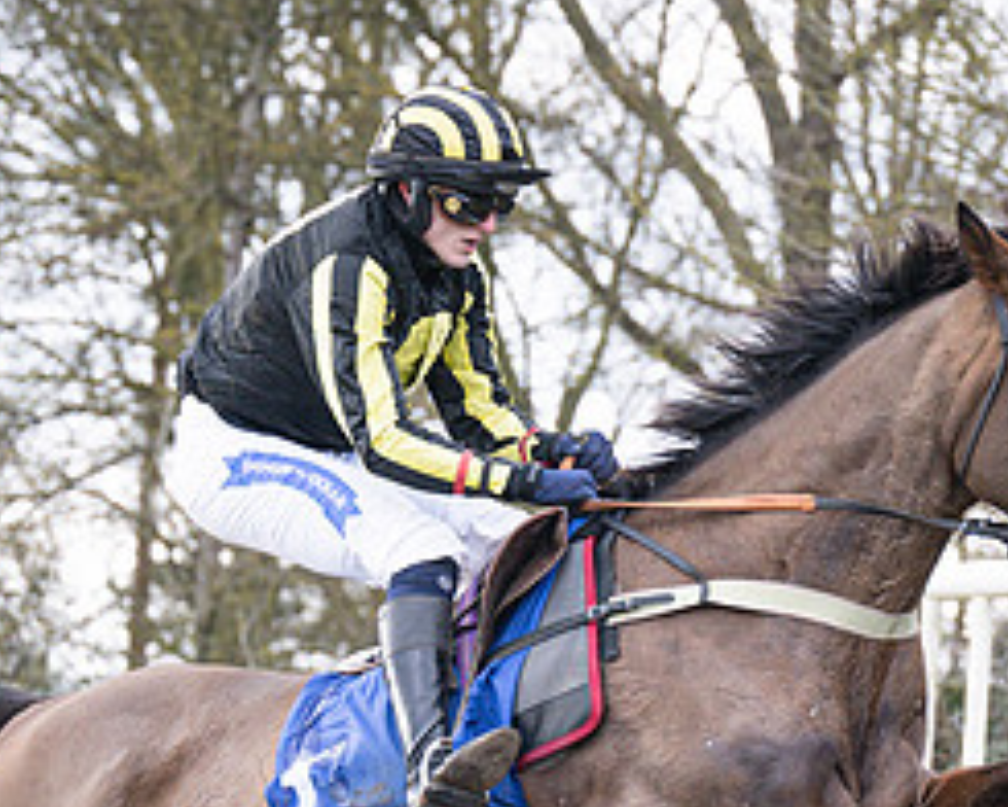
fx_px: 8115
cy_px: 753
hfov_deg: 7.1
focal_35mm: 272
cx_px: 901
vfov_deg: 5.7
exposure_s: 1/1600
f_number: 2.8
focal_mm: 70
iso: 400
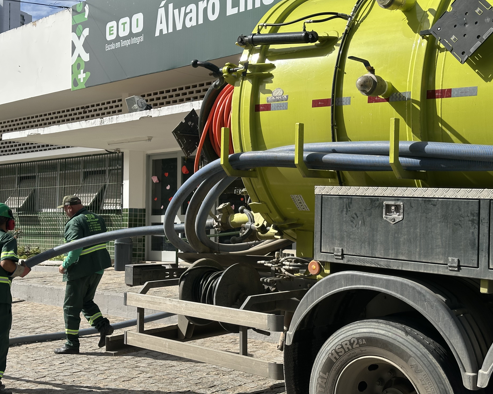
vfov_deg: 29.7
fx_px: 744
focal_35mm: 51
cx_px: 231
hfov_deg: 36.6
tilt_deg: +2.9
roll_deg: -1.2
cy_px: 199
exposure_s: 1/3876
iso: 64
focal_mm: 6.86
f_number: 1.78
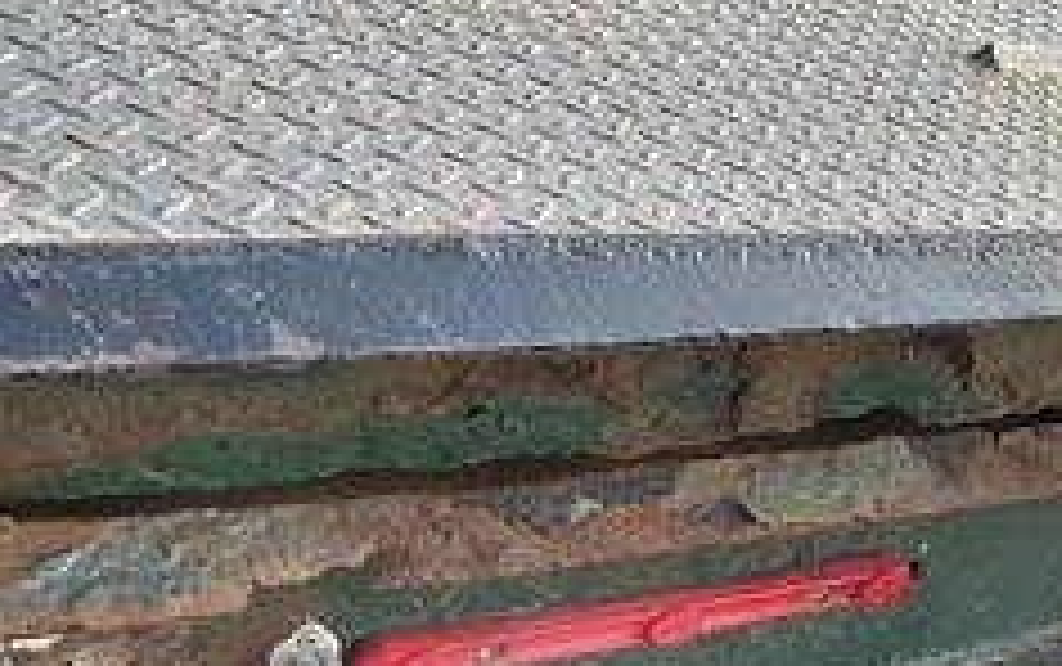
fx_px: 1506
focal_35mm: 52
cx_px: 608
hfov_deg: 38.8
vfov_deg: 24.5
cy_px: 531
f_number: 1.8
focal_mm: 3
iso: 25
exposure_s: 1/355
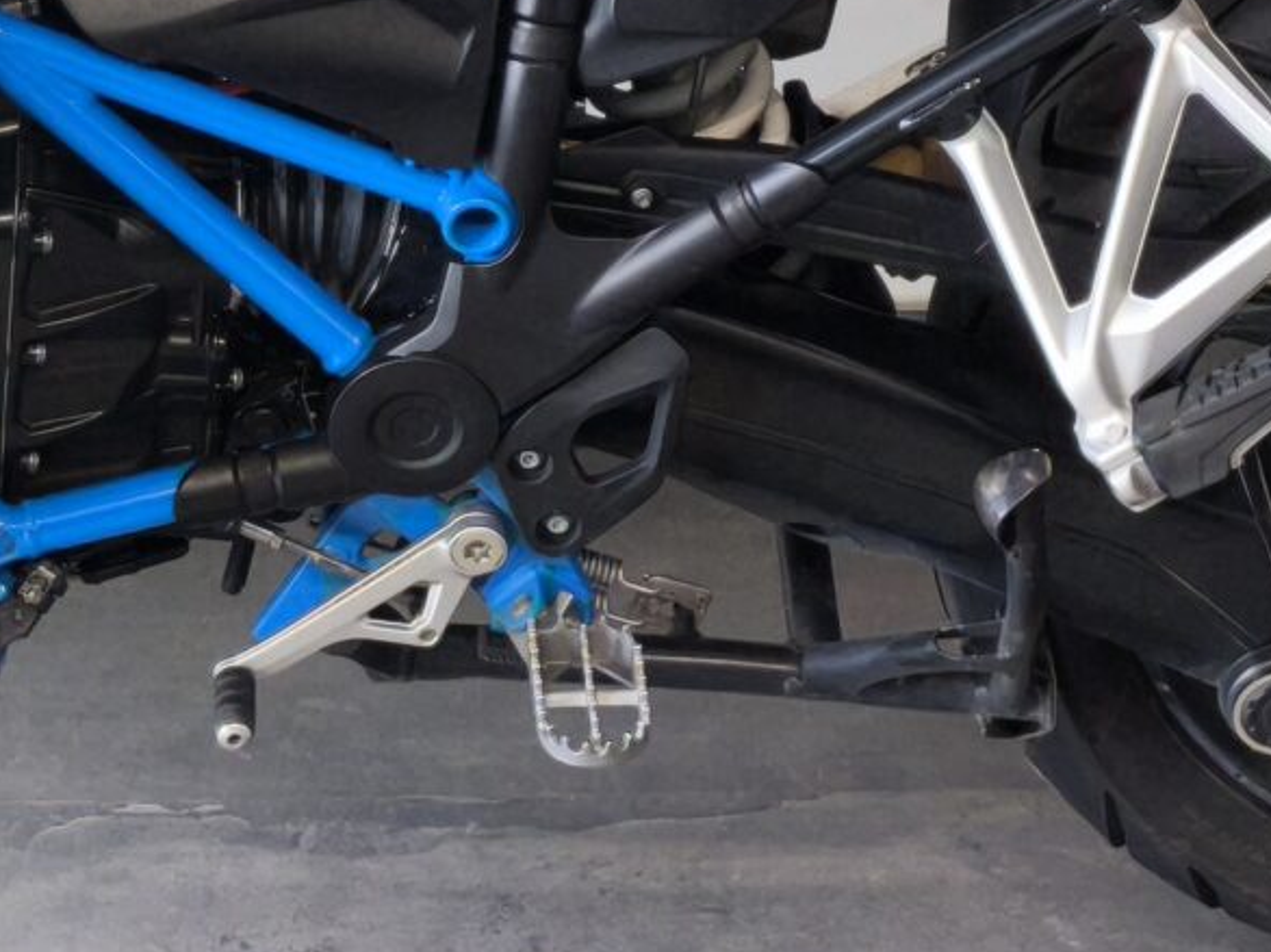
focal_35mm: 201
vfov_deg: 7.3
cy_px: -310
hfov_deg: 9.8
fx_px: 7377
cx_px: 241
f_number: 1.6
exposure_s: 1/100
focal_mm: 6.57
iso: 100
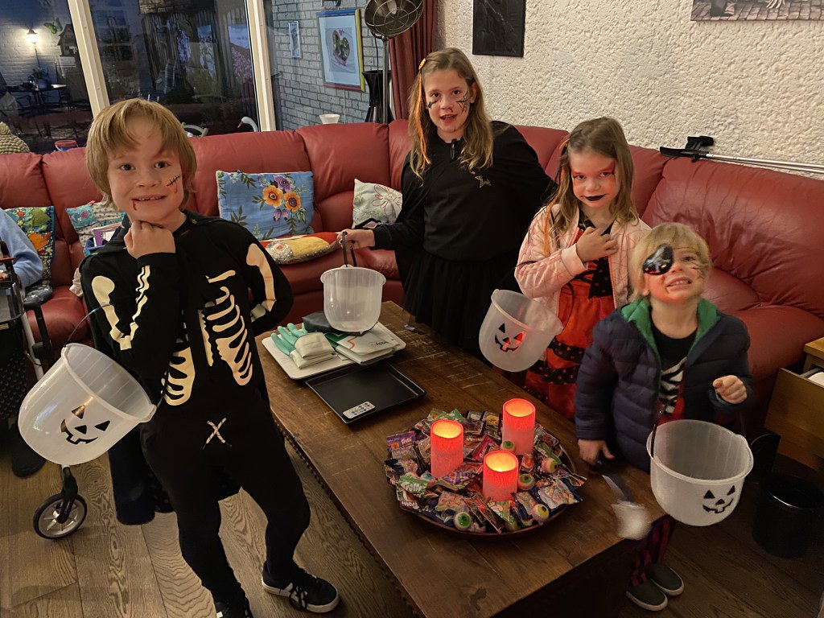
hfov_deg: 67.3
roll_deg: +1.2
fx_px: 619
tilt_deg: -25.3
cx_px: 412
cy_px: 309
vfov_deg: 53.1
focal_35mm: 26
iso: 1000
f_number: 1.8
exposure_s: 1/25
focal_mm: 4.25
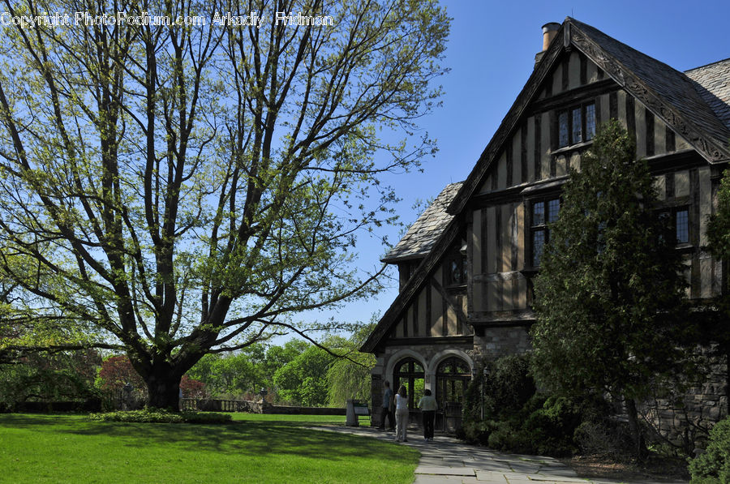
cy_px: 242
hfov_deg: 49.6
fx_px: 790
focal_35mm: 39
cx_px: 365
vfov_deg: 34.1
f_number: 7.1
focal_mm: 26
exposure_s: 1/1000
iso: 200
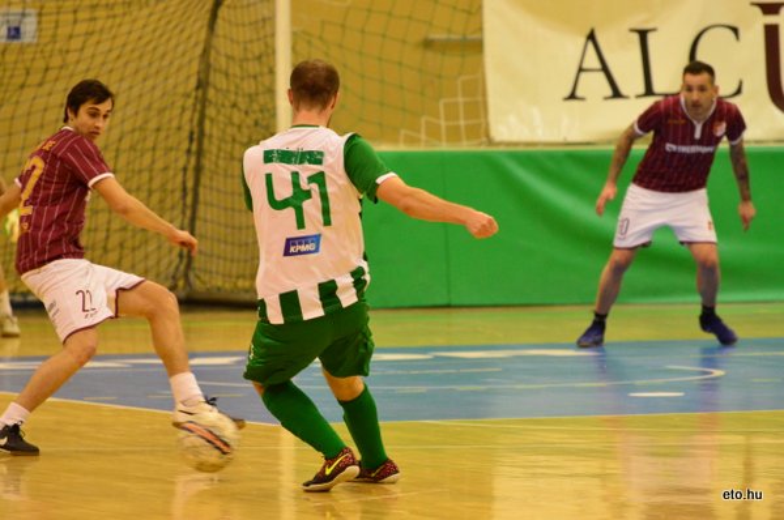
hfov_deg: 6.3
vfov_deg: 4.2
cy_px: 260
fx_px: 7175
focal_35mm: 330
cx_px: 392
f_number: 5.3
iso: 4000
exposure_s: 1/400
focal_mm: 220
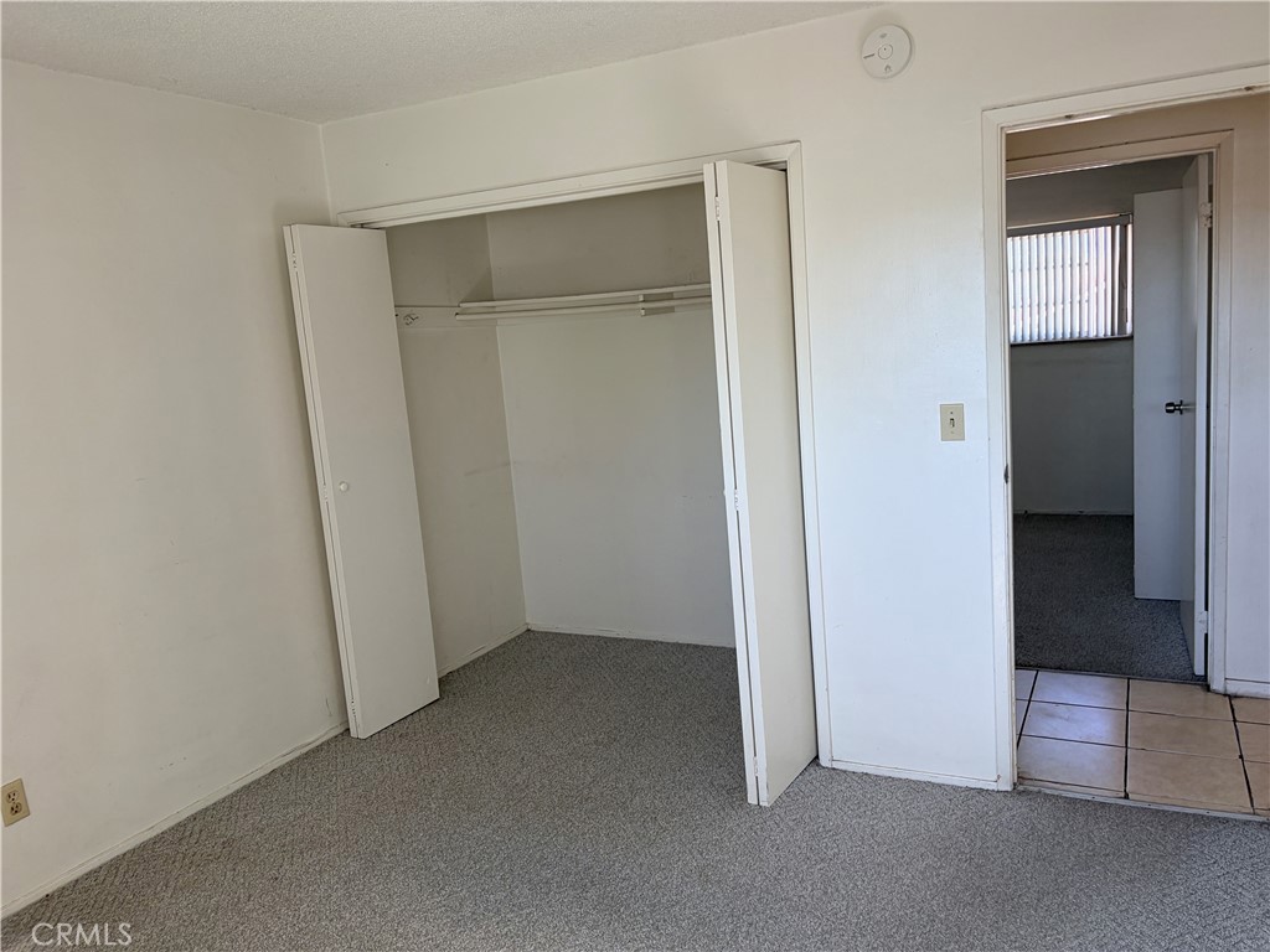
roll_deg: +5.2
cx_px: 635
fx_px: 954
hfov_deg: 67.3
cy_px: 476
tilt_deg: -8.9
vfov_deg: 53.1
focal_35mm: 26
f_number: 1.6
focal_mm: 5.96
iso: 80
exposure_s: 1/128
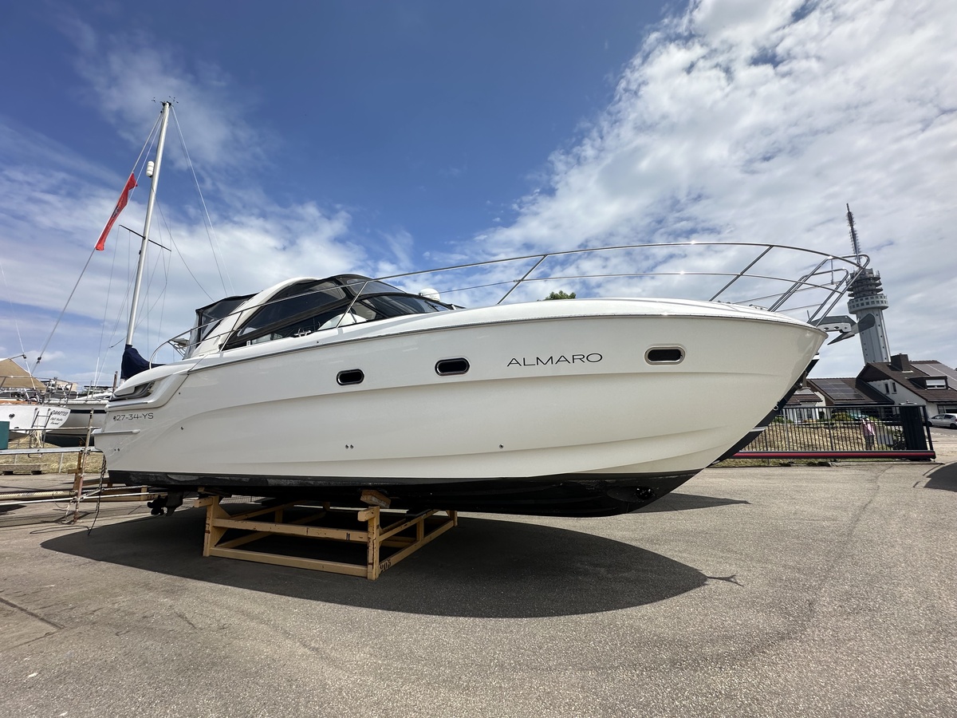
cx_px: 478
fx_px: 387
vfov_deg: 85.7
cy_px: 359
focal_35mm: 14
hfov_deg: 102.1
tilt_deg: +9.3
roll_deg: +0.5
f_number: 2.2
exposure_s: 1/3125
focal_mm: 2.22
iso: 50
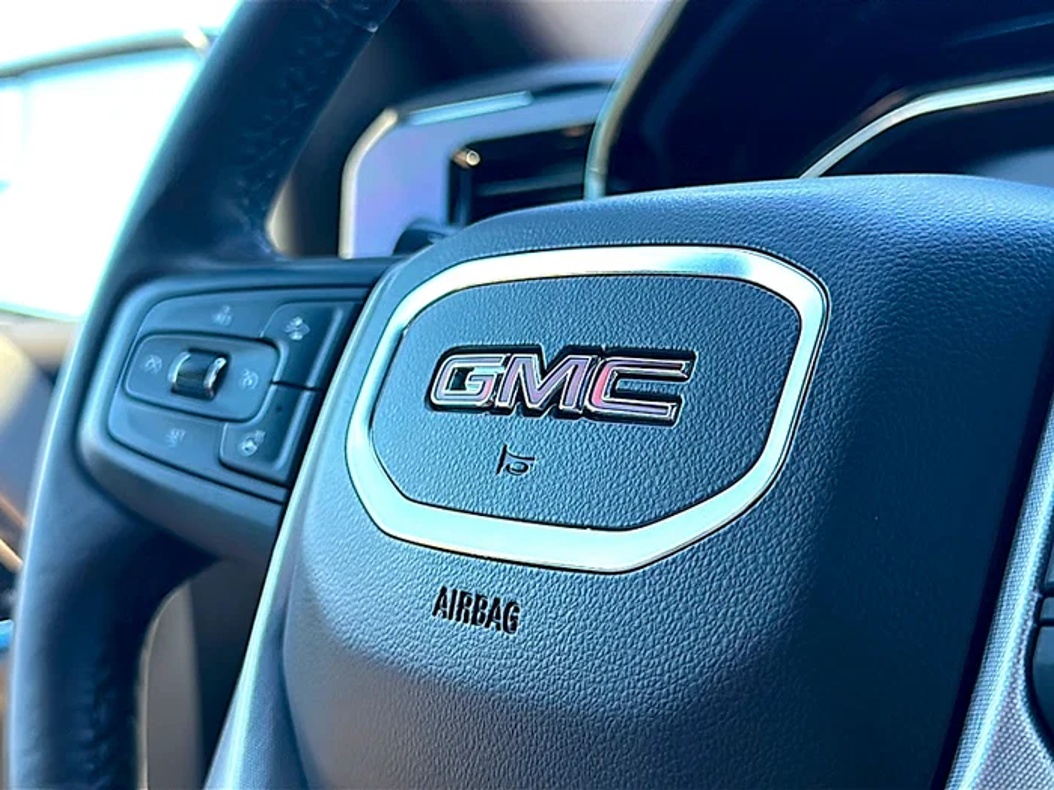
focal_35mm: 36
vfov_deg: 39.7
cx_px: 527
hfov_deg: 51.4
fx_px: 1096
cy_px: 395
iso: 100
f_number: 1.78
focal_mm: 6.86
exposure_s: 1/100
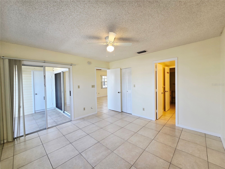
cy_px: 84
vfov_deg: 89.9
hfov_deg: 106.2
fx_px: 84
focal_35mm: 13
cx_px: 112
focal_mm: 2.2
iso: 80
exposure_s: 1/120
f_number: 2.2
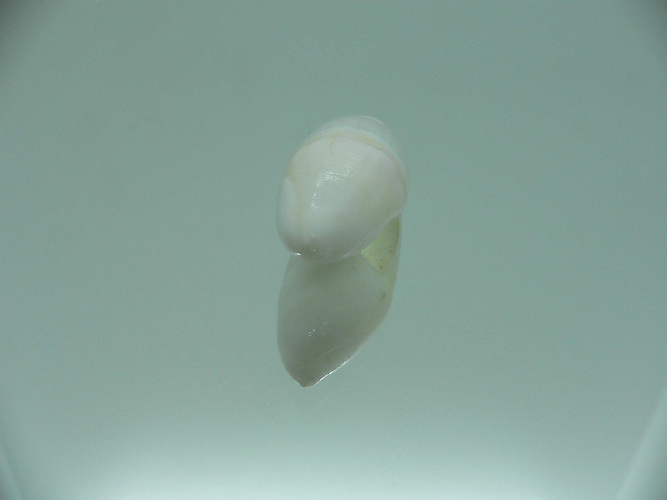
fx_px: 674
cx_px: 334
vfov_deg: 40.7
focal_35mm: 35
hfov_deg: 52.6
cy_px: 250
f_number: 2.8
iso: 80
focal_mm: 4.6
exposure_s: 1/80
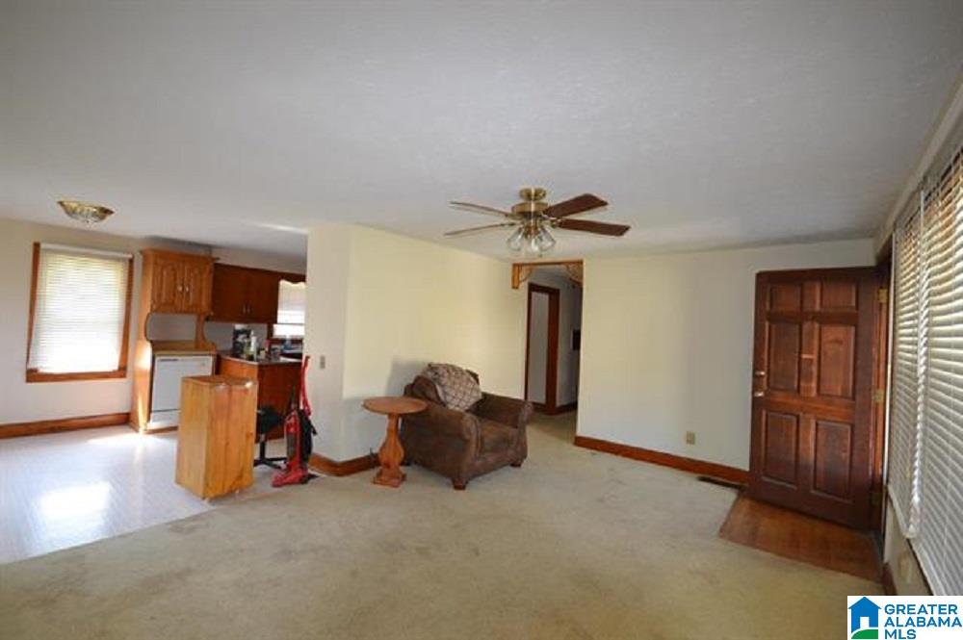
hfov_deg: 100.4
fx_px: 401
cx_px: 482
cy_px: 320
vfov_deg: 77.2
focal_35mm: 15
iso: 1000
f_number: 4
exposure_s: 1/60
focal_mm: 10
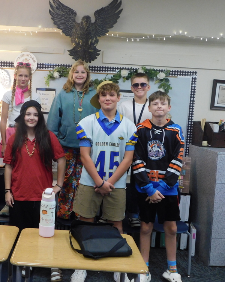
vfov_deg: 45.8
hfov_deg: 36.5
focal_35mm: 40
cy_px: 141
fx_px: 333
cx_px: 57
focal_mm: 5.3
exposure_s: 1/30
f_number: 3.2
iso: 220
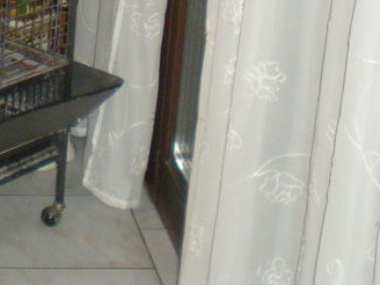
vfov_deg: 12.6
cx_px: -49
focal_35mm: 116
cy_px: -27
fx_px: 1273
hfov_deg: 16.4
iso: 335
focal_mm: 6.3
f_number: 3.1
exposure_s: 1/60
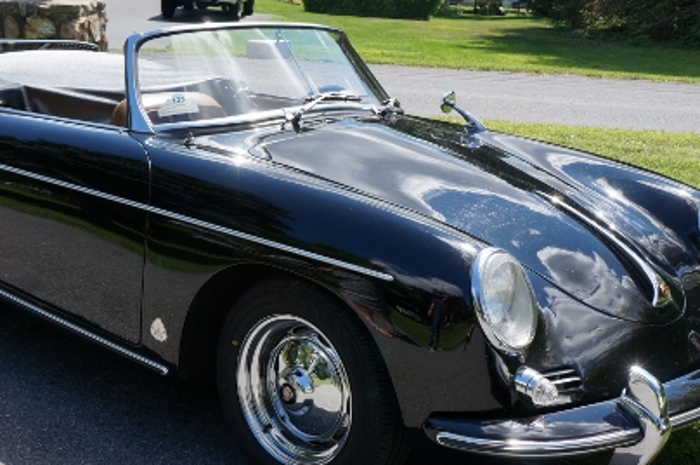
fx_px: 1107
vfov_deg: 23.7
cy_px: 263
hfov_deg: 35.1
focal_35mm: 57
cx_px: 307
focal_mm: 24
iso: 100
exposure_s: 1/250
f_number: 7.1
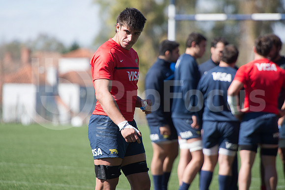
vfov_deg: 5.1
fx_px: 2138
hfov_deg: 7.6
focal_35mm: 270
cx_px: 142
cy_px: 95
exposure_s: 1/640
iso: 250
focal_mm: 270
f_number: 4
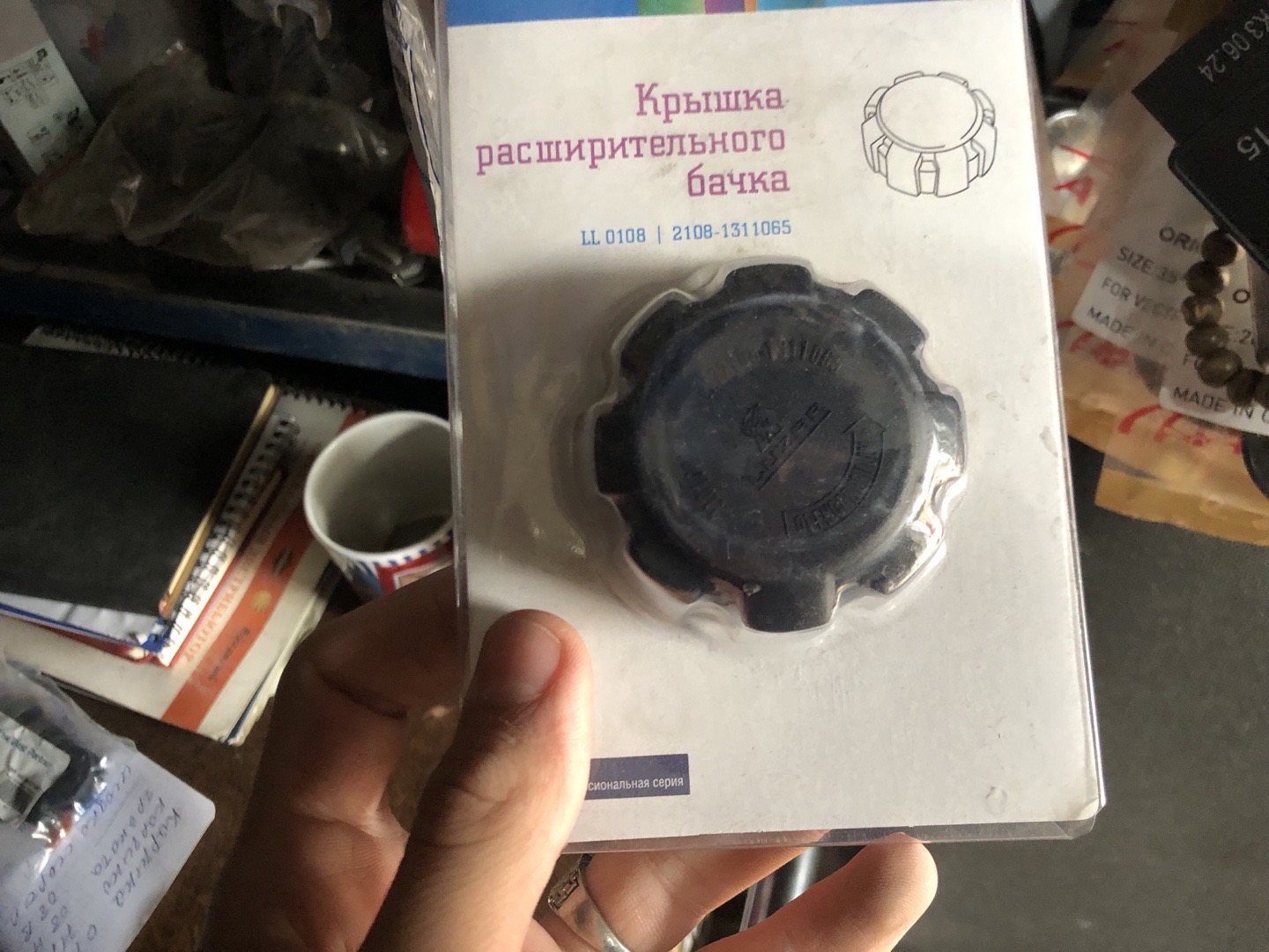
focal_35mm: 28
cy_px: 476
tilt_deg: -60.0
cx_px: 634
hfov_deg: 63.4
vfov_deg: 49.7
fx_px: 1026
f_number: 1.8
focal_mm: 4
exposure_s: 1/15
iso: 80
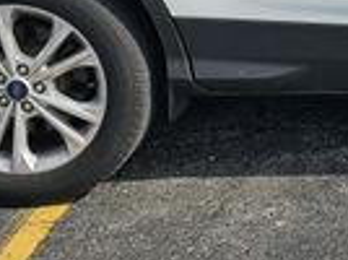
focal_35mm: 110
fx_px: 1104
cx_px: 488
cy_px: -57
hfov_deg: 16.6
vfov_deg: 13.1
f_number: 1.7
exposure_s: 1/807
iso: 10
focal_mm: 6.3
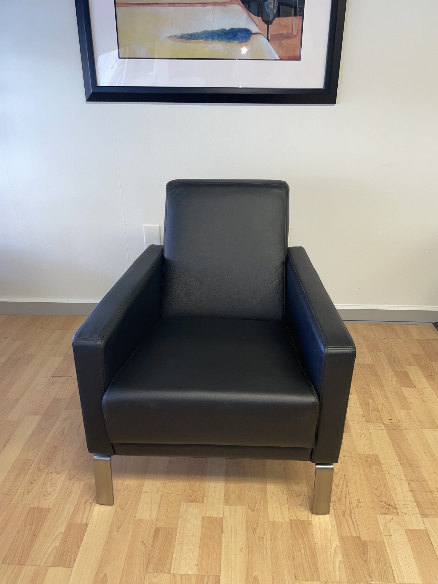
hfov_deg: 53.1
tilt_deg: -25.2
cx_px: 219
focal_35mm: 26
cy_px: 292
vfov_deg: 67.3
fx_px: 439
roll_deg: +0.9
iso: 32
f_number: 1.6
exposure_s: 1/24
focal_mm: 4.2
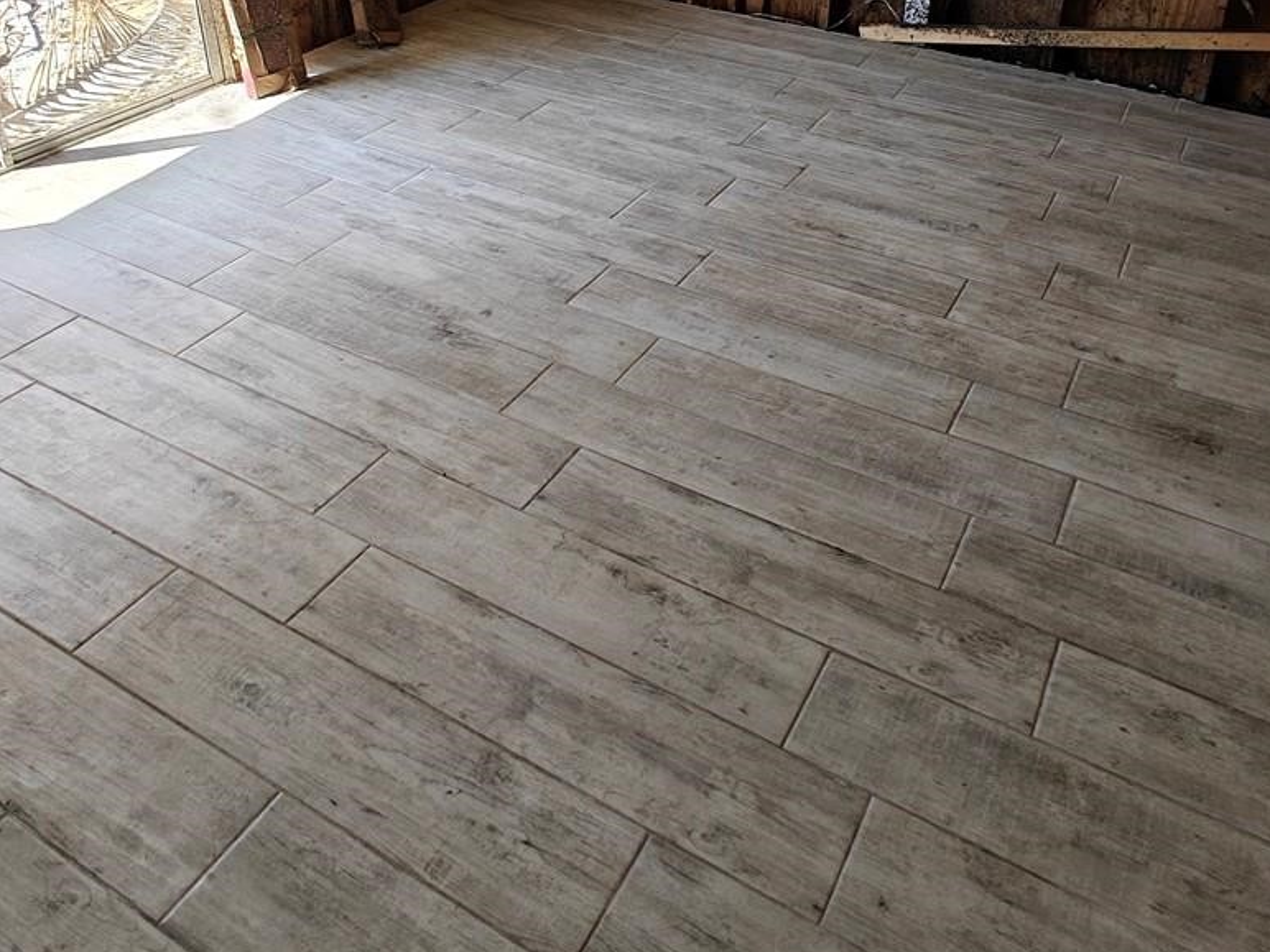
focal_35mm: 29
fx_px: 1064
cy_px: 168
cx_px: 683
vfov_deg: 45.4
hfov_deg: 61.6
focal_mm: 2.62
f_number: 2.2
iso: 64
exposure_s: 1/118
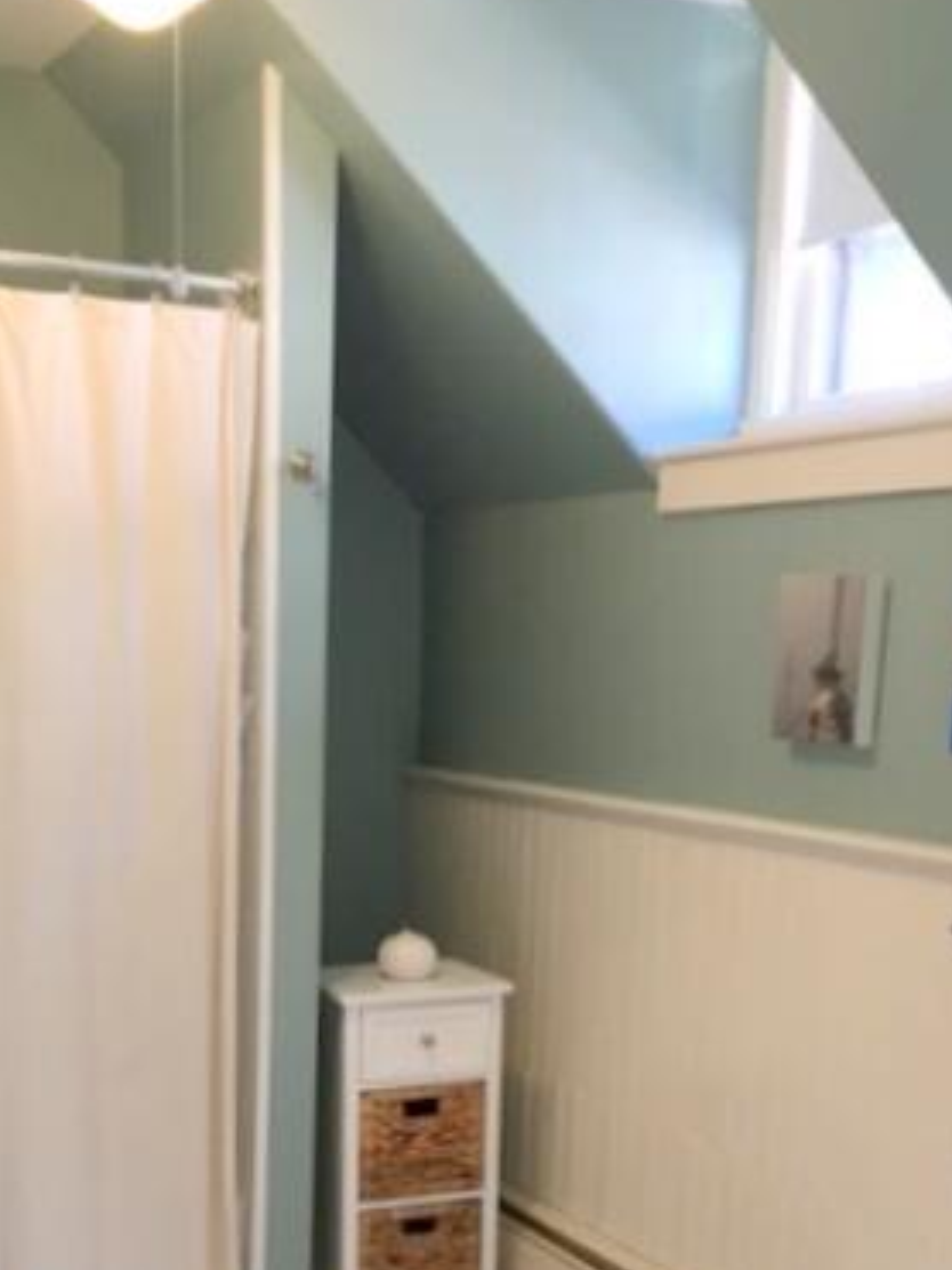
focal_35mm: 50
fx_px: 1835
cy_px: 1044
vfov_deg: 36.7
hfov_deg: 28.9
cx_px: 315
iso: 64
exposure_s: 1/30
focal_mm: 4.15
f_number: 2.2
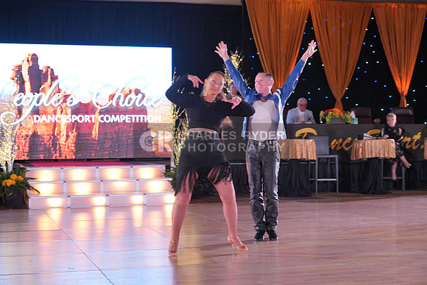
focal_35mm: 64
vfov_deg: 21.3
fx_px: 759
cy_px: 142
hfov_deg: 31.4
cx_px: 214
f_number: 4
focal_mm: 64
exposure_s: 1/400
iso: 2500
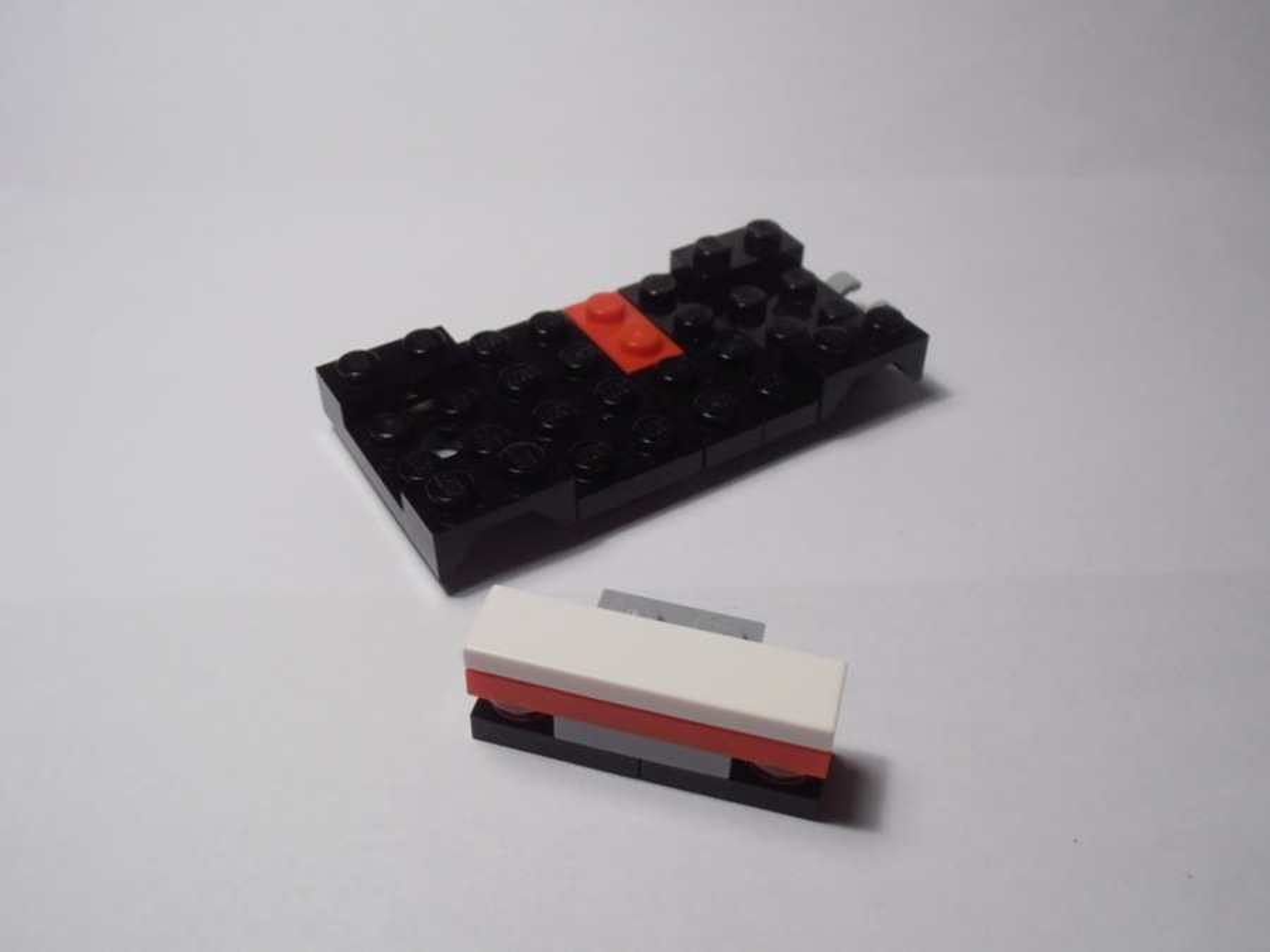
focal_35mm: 37
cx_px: 635
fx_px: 1357
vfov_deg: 38.7
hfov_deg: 50.1
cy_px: 476
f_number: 3.9
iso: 80
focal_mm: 6.61
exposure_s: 1/50
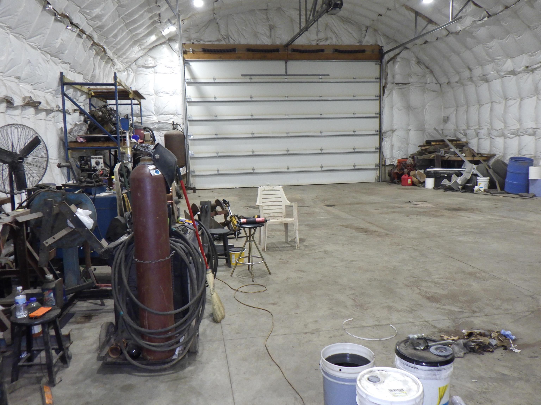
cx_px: 270
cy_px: 202
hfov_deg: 63.4
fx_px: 438
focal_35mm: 28
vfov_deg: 49.7
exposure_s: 1/40
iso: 320
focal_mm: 5
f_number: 3.5
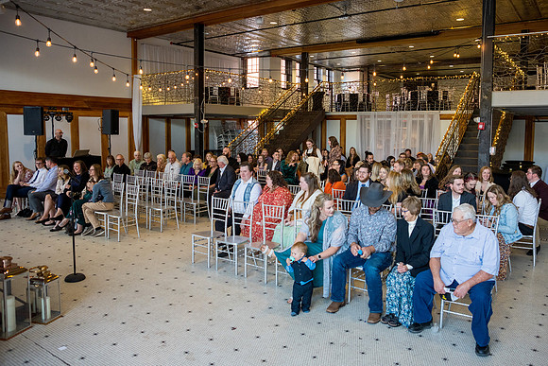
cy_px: 183
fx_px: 365
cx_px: 274
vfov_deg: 53.2
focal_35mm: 24
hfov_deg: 73.7
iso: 1600
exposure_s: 1/200
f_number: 2.8
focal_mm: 24
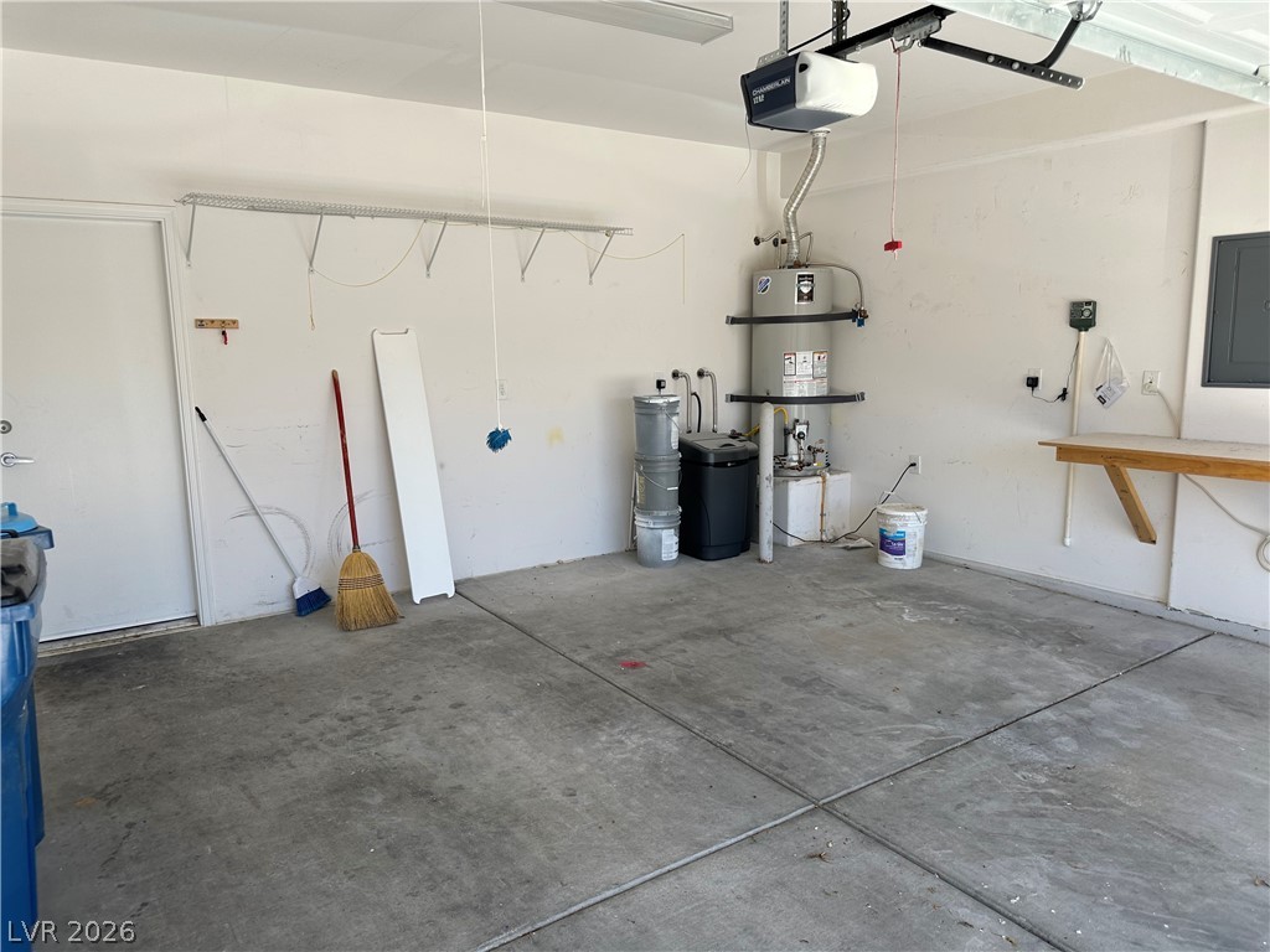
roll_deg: +1.0
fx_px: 881
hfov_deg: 71.6
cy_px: 476
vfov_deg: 56.8
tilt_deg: -8.5
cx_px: 635
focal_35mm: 24
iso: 80
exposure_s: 1/767
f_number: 1.78
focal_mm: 6.86
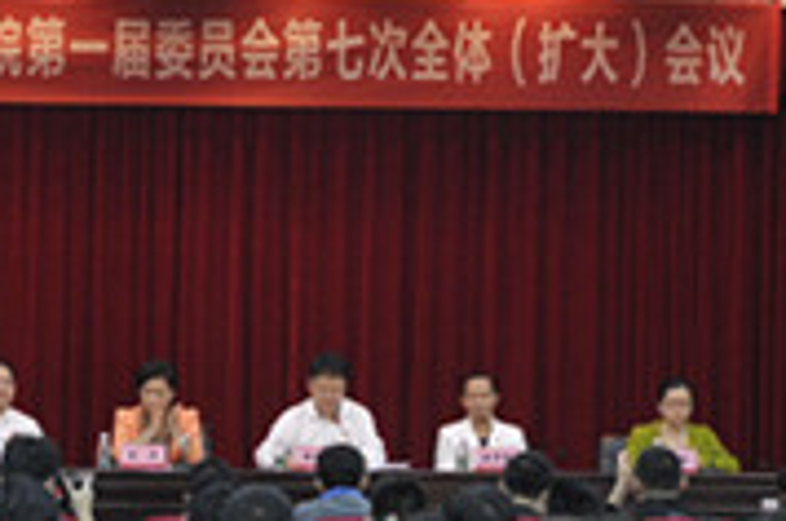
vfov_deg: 9.9
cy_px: 364
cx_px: 106
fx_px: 3008
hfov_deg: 14.8
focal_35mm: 138
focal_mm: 35
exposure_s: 1/100
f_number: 3.5
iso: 1600
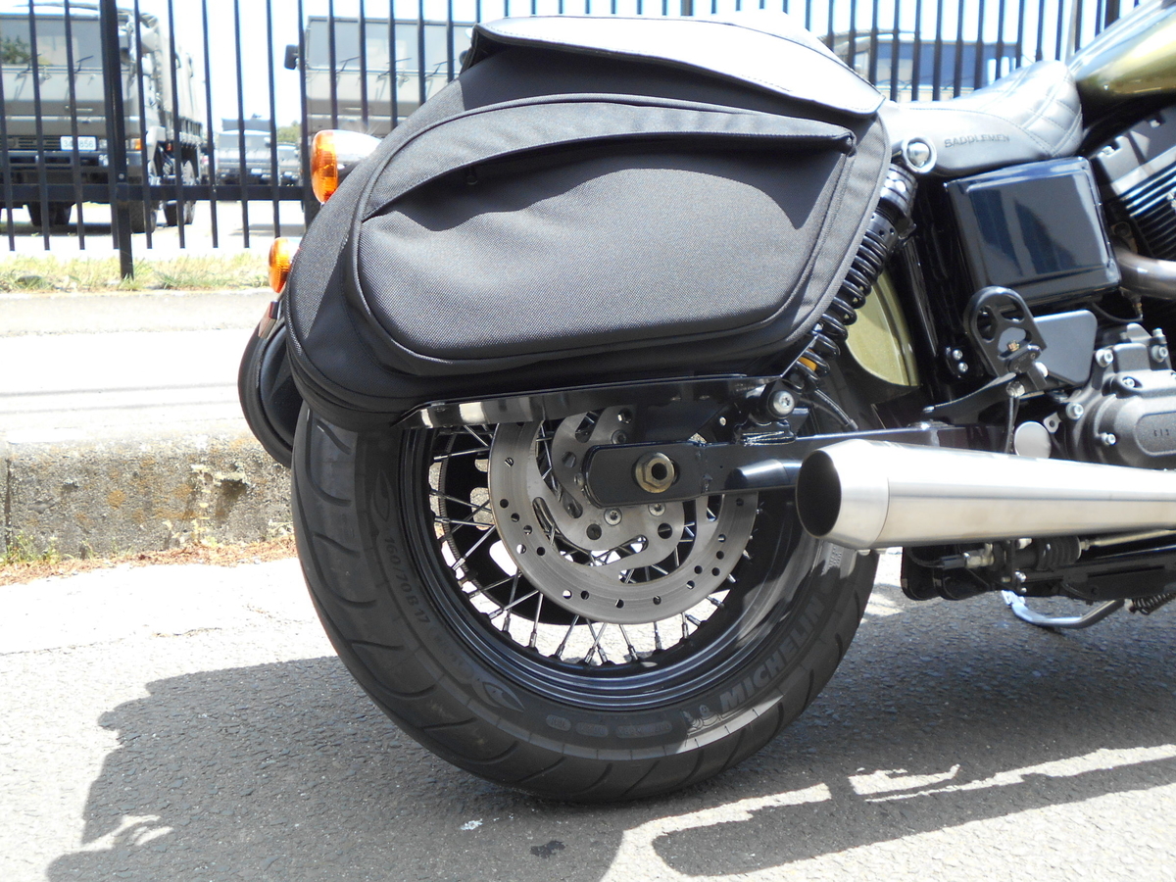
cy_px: 441
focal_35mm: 39
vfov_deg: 36.8
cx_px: 588
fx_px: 1325
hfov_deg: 47.9
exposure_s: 1/250
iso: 110
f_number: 3.9
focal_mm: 6.7
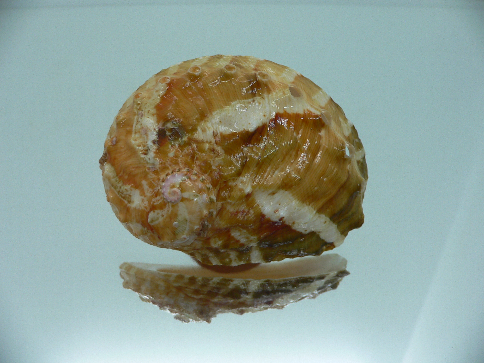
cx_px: 242
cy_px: 182
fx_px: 489
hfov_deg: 52.6
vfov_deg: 40.7
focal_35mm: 35
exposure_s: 1/60
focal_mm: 4.6
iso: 80
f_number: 2.8
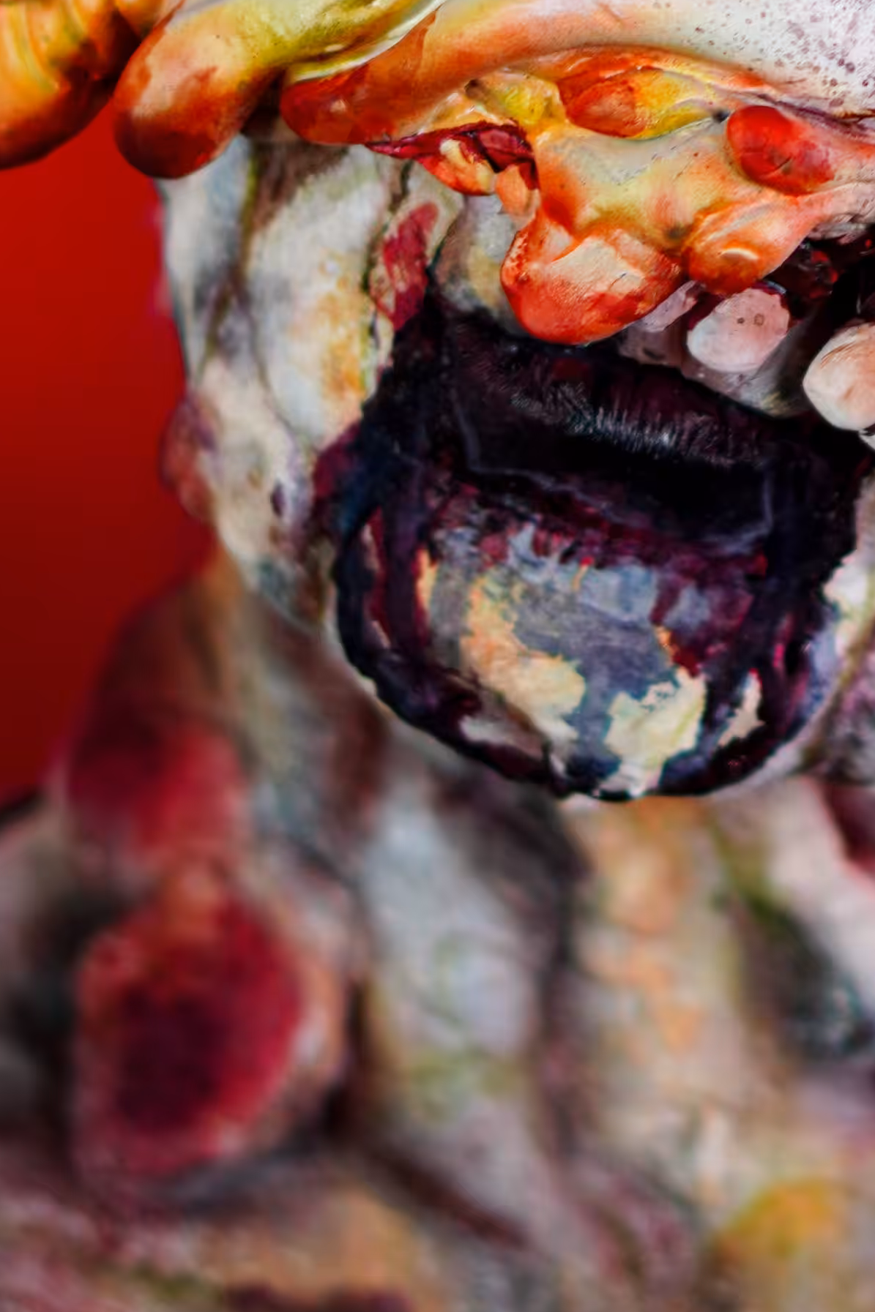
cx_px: 797
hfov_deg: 5.5
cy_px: 122
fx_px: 9152
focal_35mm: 251
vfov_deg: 8.2
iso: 100
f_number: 1.8
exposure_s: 1/50
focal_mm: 50
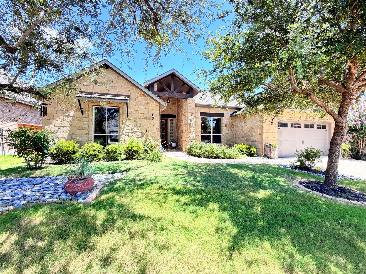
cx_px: 183
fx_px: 148
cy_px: 137
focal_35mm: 14
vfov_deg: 85.7
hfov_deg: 102.1
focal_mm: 2.22
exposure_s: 1/203
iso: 64
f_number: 2.2
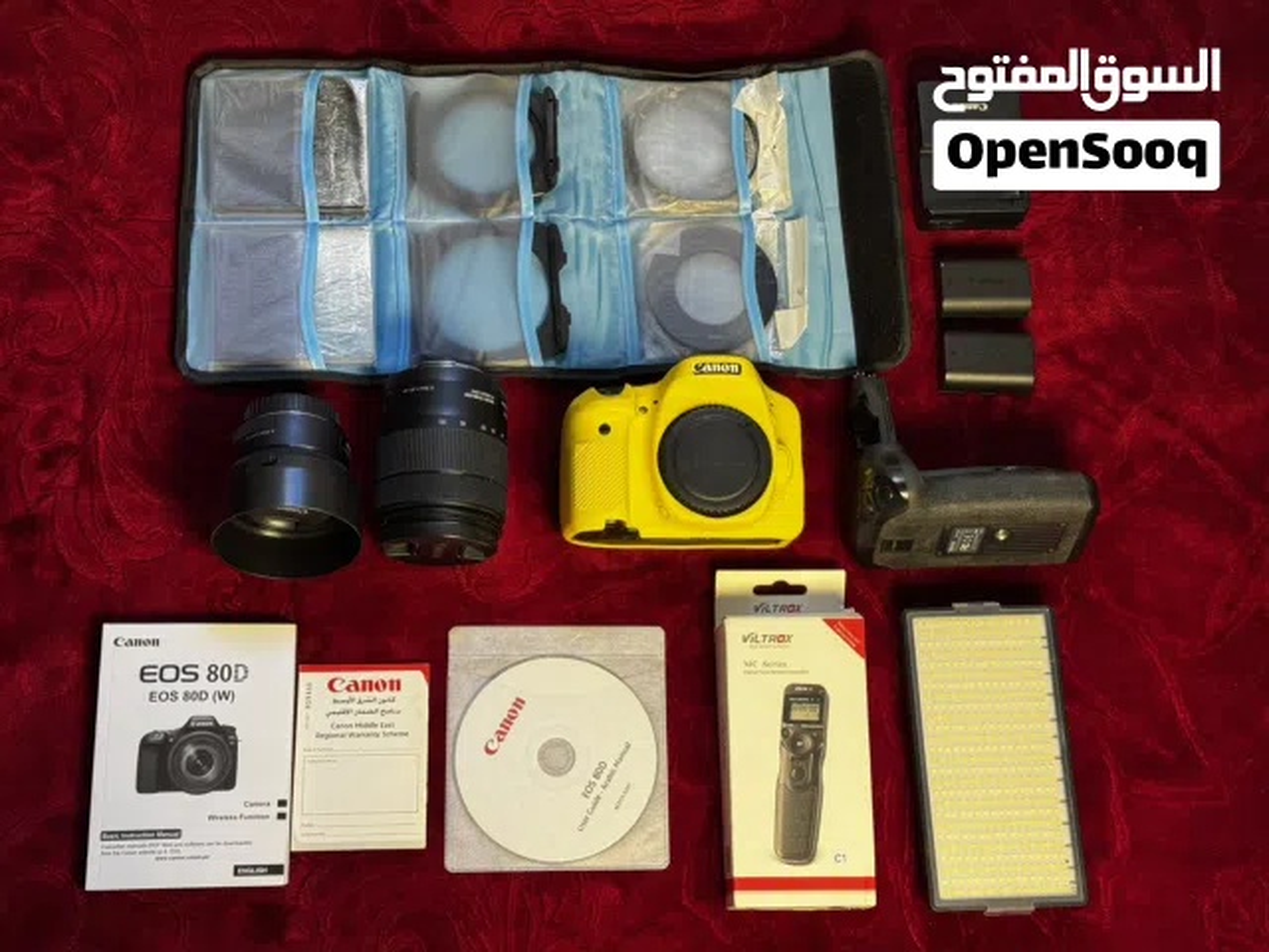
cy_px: 476
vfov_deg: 30.3
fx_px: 1760
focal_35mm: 48
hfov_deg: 39.7
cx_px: 634
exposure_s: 1/97
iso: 100
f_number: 1.78
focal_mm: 6.76
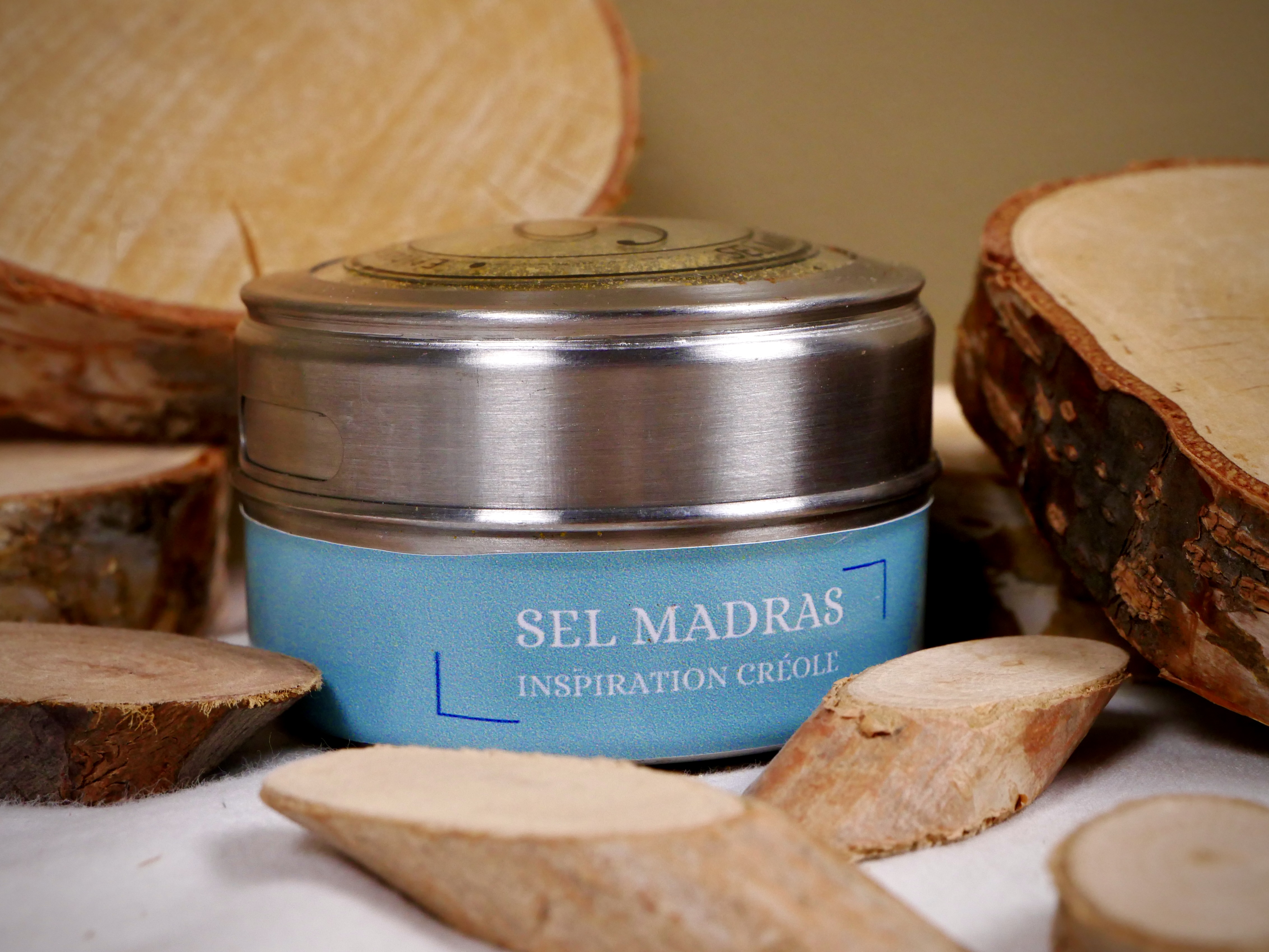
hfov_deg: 23.3
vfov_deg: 17.6
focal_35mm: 84
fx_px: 3081
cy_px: 476
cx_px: 634
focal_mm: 42
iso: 1600
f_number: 9
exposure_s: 1/60
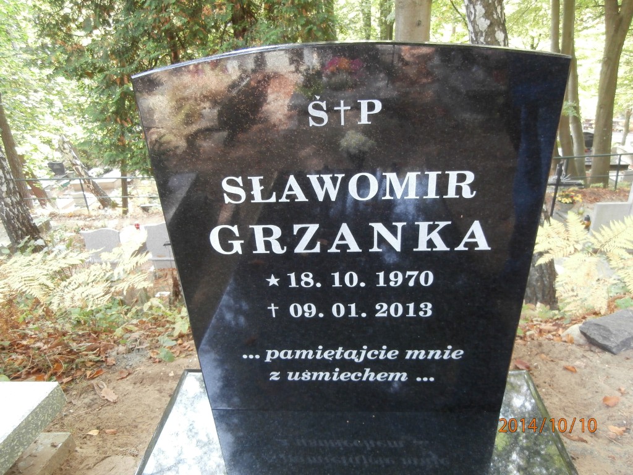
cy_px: 238
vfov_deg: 56.8
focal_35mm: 24
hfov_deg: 71.6
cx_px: 316
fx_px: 439
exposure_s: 1/30
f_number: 3
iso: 160
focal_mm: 4.2
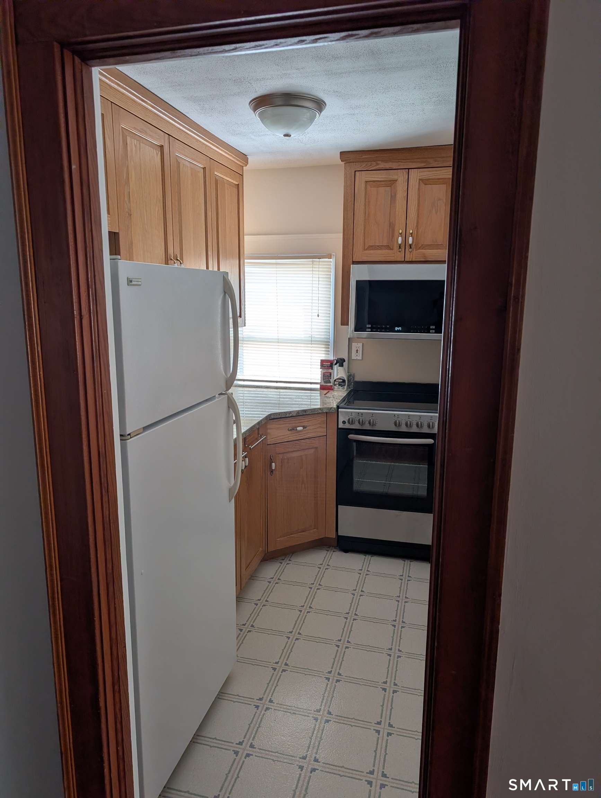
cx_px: 300
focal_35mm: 24
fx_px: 554
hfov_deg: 56.9
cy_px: 399
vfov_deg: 71.5
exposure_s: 1/36.6
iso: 25
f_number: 1.68
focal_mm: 6.9
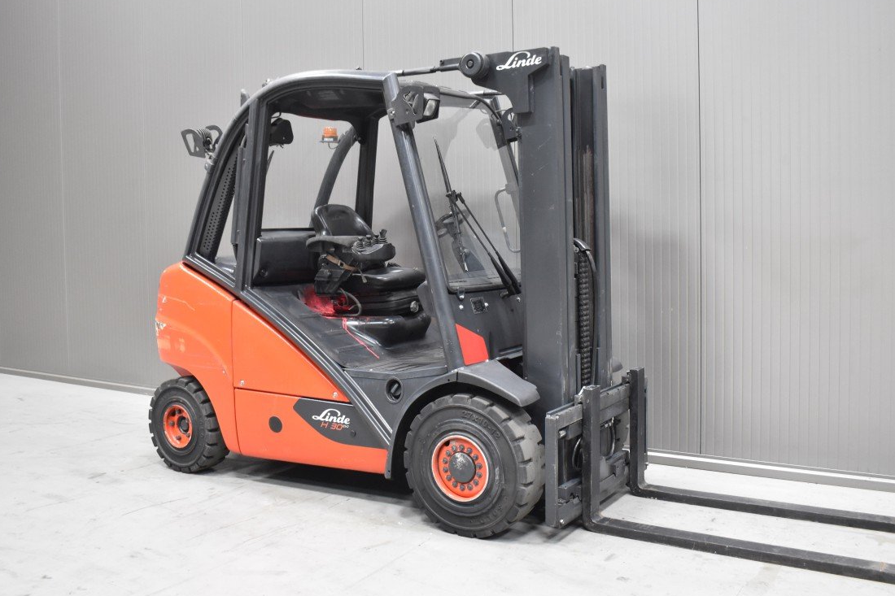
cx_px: 438
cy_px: 275
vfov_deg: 36.8
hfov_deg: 53.1
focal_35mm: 36
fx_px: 895
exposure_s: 1/25
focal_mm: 22
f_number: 4.5
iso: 1600
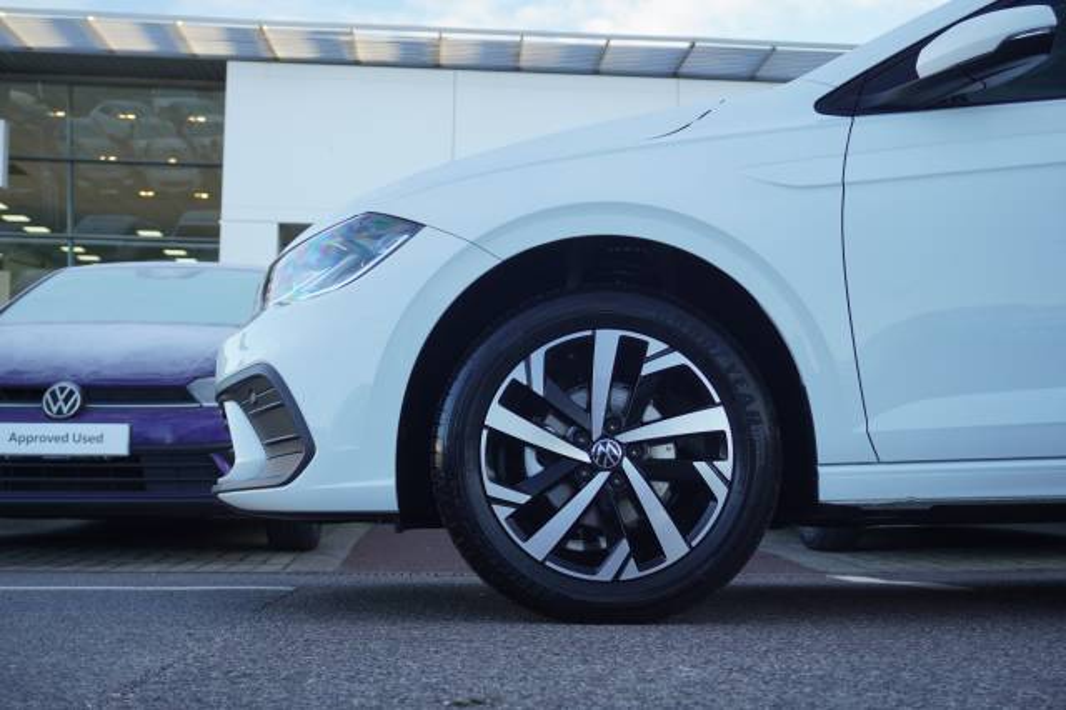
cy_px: 355
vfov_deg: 30.8
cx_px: 533
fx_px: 1287
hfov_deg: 45.0
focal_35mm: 44
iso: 320
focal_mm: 29
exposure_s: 1/160
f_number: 4.5
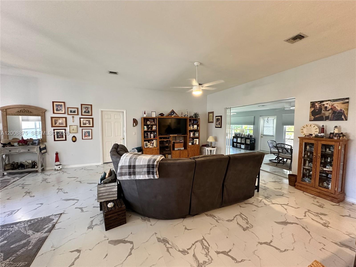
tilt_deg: -3.3
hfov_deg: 102.1
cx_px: 178
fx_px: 144
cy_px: 134
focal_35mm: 14
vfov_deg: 85.7
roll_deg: -0.4
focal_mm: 2.22
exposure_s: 1/60
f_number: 2.2
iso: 250
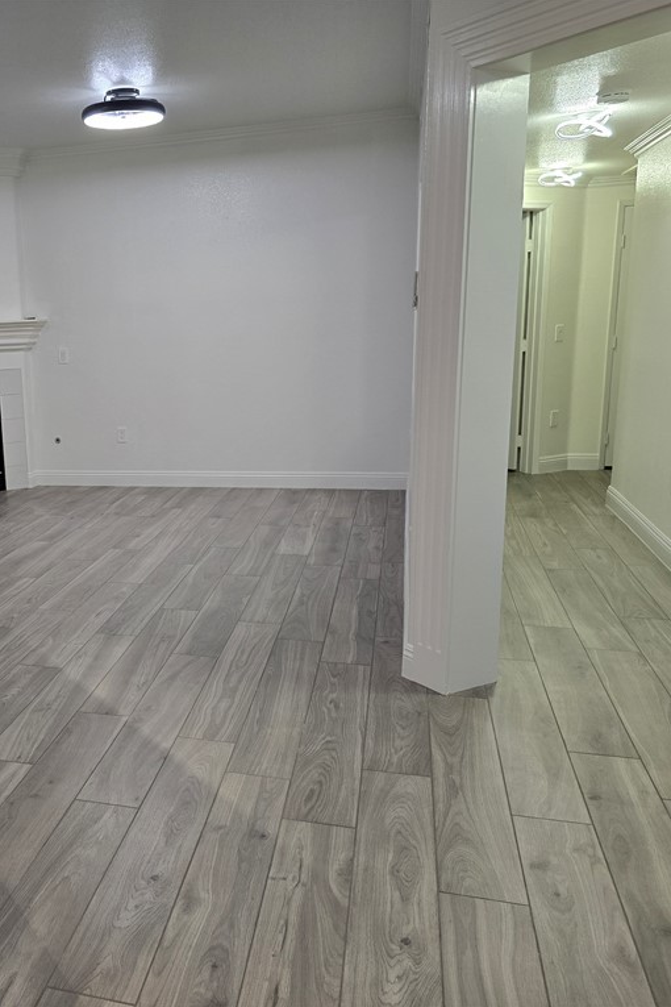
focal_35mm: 32
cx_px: 83
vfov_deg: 58.7
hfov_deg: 38.6
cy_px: 503
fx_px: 895
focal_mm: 6.3
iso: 125
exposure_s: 1/120
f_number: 1.7
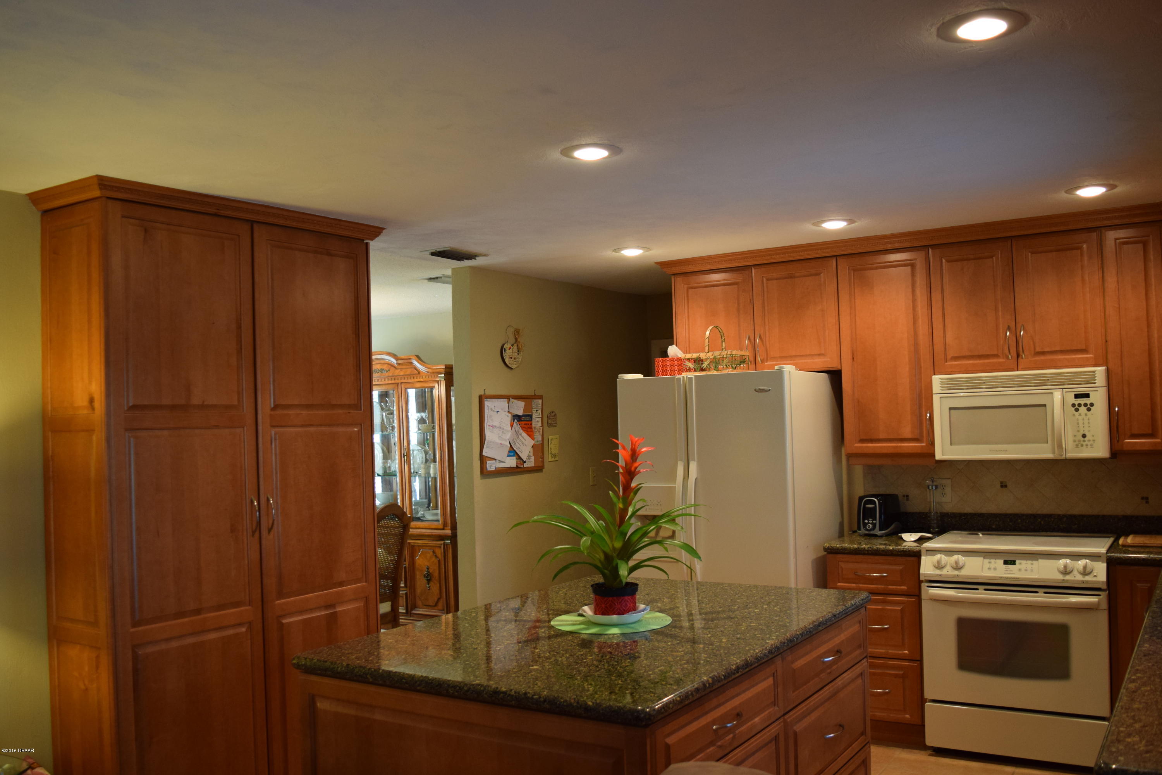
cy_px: 388
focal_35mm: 32
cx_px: 581
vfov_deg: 41.7
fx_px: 1017
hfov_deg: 59.5
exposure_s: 1/60
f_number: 4
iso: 720
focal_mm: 21
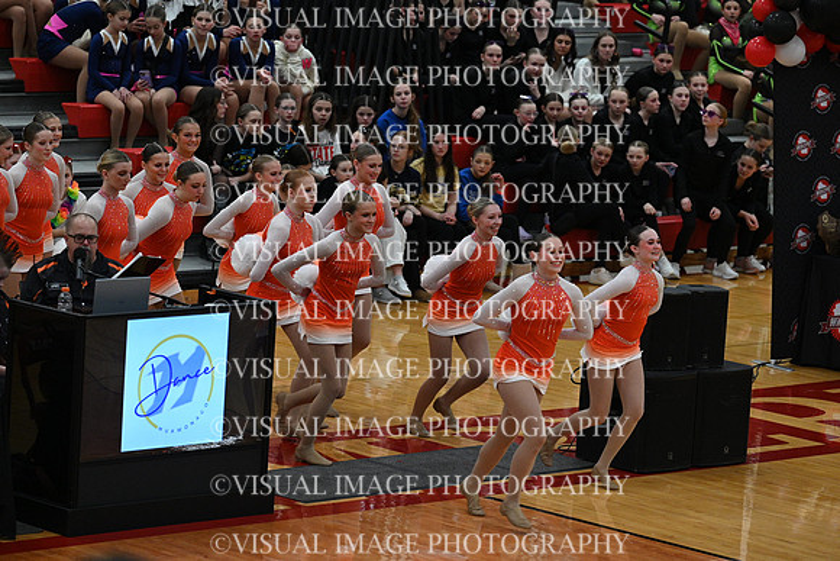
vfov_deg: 7.9
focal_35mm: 175
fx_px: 4084
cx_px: 420
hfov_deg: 11.7
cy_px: 280
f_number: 4
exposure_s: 1/400
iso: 4000
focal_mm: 175
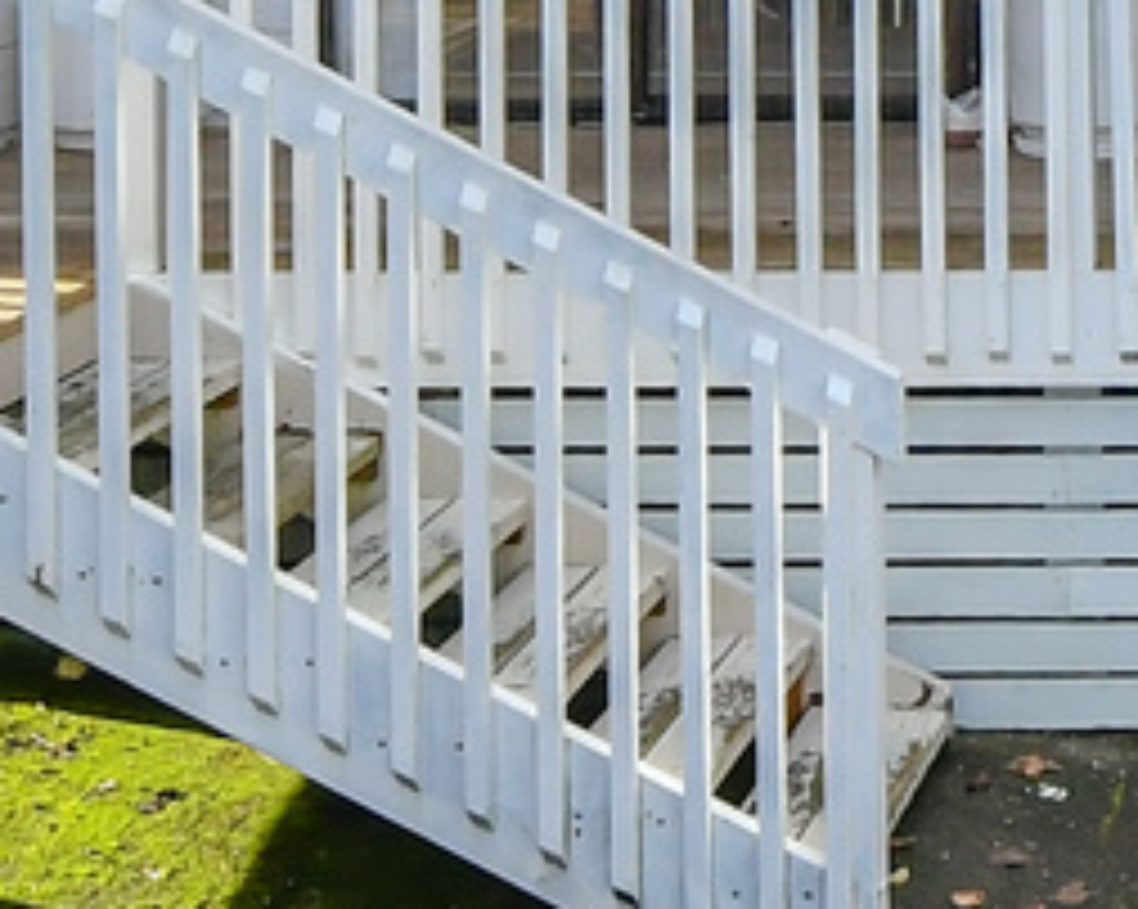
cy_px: -335
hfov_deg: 19.6
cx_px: 1534
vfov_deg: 16.2
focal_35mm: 89
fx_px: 2995
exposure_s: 1/320
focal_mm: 10
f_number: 10
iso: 800
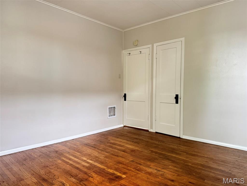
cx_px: 124
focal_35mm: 24
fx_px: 171
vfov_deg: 56.8
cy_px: 93
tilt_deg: -2.8
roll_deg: -0.6
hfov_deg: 71.6
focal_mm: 6.76
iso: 640
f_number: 1.78
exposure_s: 1/40
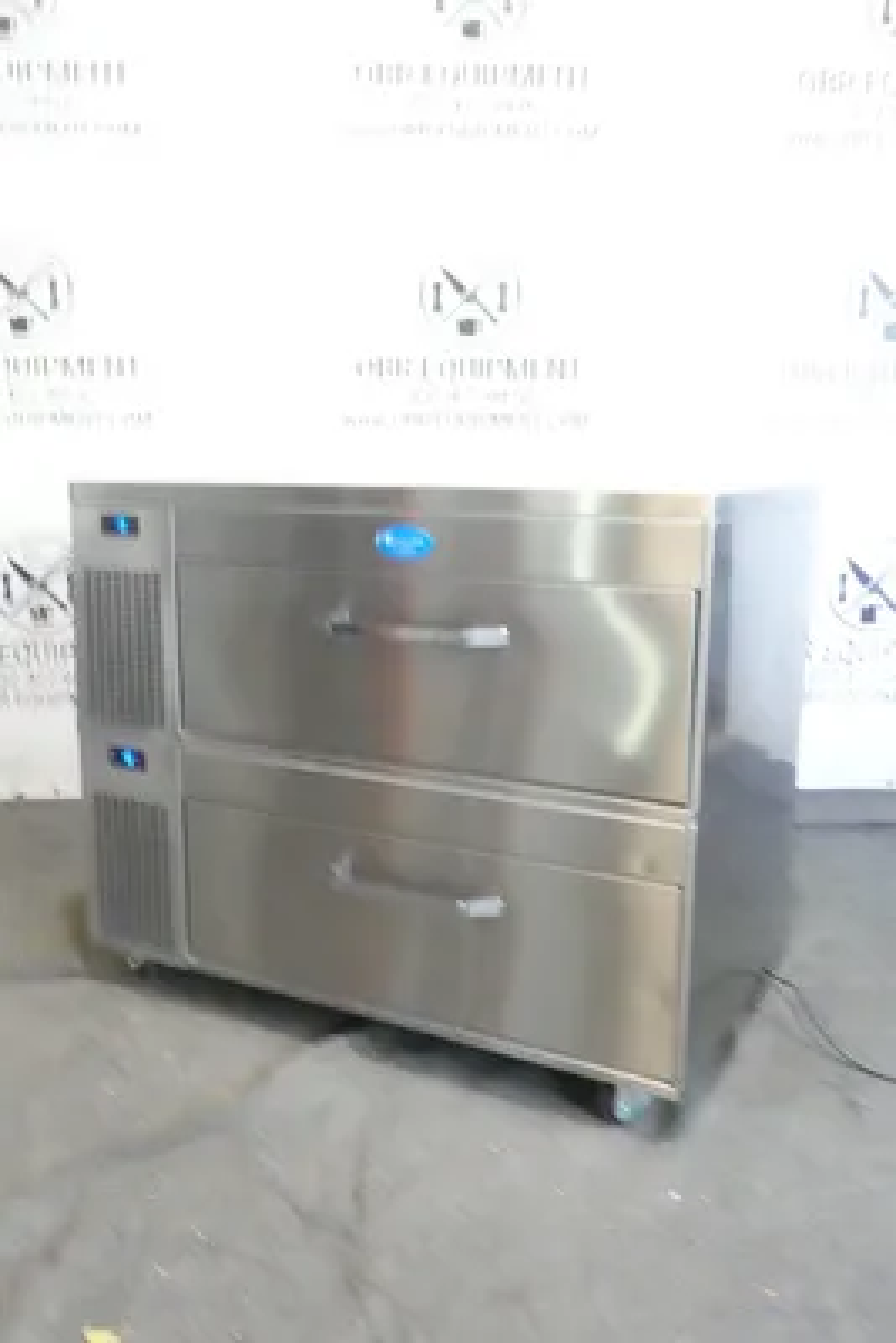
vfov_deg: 61.9
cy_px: 672
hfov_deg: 43.6
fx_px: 1119
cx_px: 448
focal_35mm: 30
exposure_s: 1/15
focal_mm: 11.29
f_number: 11
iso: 6400
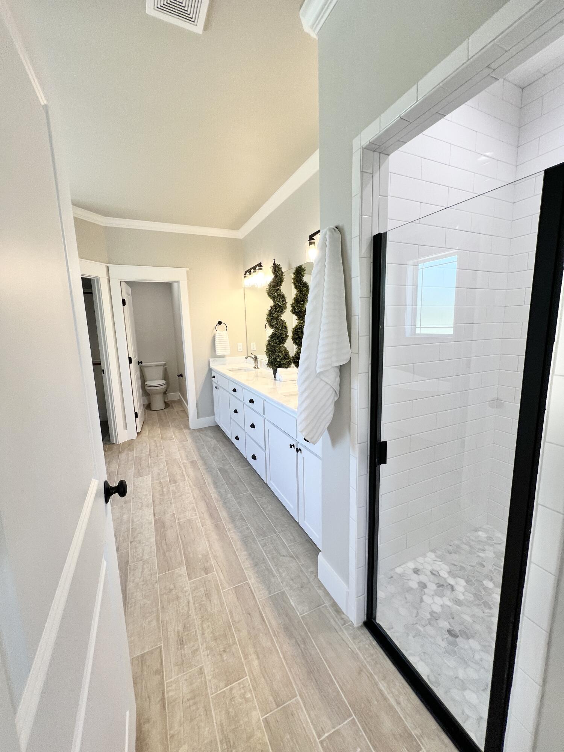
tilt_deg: -8.8
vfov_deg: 106.2
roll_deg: -1.5
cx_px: 282
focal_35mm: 13
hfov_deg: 89.9
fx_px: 282
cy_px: 376
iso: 100
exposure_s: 1/120
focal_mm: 1.57
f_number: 1.8
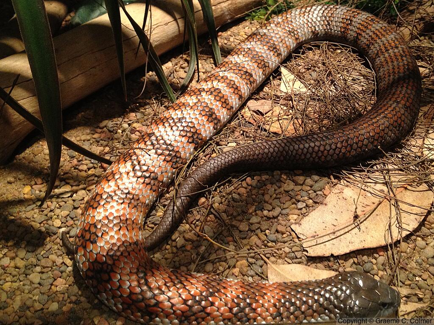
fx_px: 439
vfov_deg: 40.7
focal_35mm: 35
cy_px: 162
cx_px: 217
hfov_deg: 52.6
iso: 200
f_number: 2.4
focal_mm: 4.28
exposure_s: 1/20
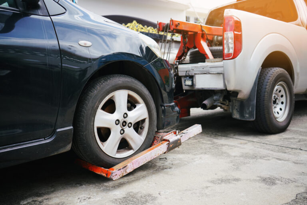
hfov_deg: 55.8
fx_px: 290
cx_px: 154
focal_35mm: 34
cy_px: 102
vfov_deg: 38.9
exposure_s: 1/250
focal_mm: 34
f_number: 4
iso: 100
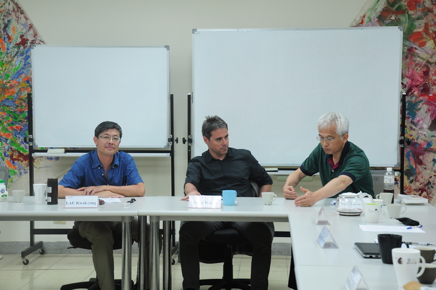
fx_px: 907
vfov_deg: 18.1
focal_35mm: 75
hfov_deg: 27.0
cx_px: 218
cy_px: 145
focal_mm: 50
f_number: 5.6
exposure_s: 1/30
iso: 400
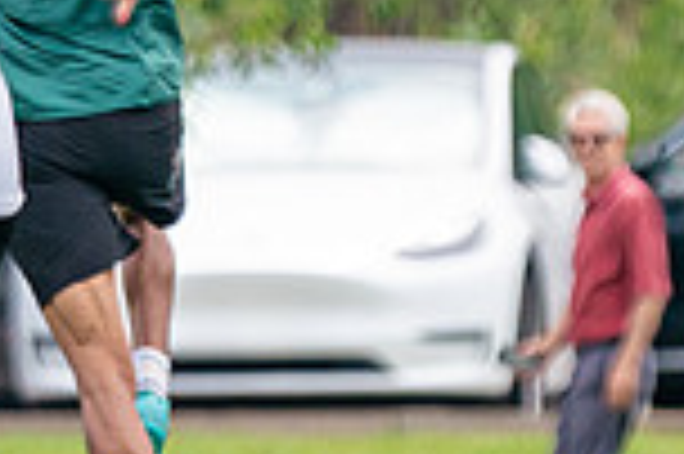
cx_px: 286
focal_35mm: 1193
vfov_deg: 1.1
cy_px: 16
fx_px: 22642
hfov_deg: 1.7
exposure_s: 1/5000
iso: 640
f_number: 2.8
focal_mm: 200
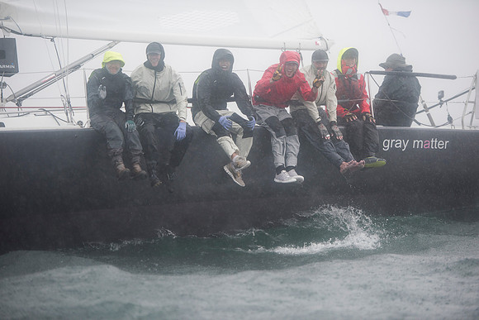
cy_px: 160
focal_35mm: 135
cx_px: 240
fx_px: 1797
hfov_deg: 15.2
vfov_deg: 10.2
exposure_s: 1/640
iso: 400
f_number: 2.8
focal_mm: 135
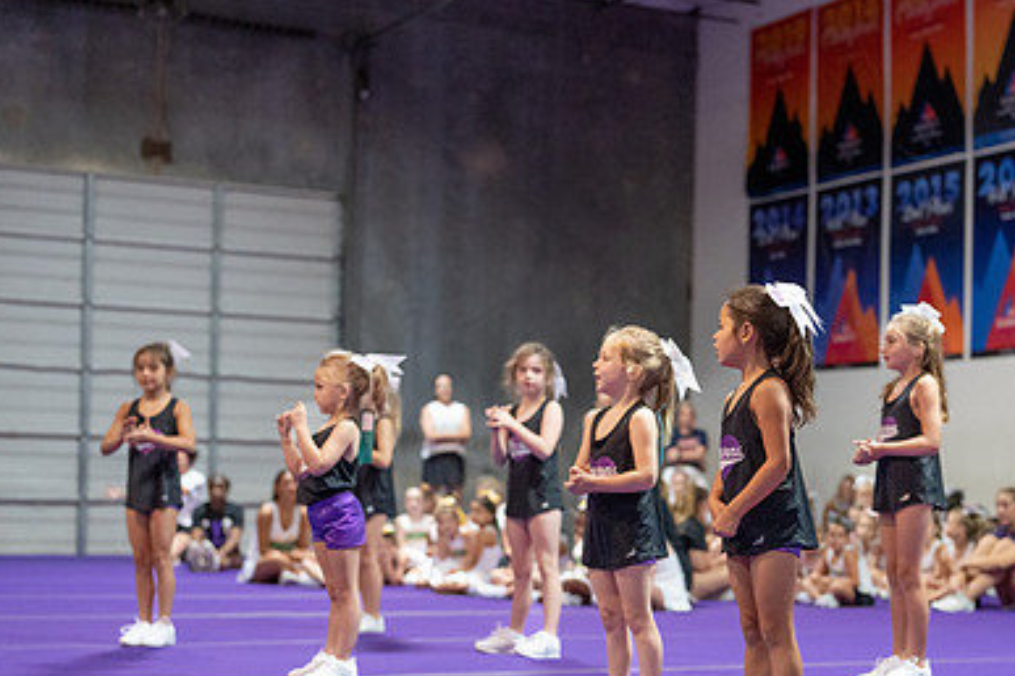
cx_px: 724
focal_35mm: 75
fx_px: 2114
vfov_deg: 18.1
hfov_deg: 26.7
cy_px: 481
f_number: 1.8
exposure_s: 1/1000
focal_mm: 50
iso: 4000
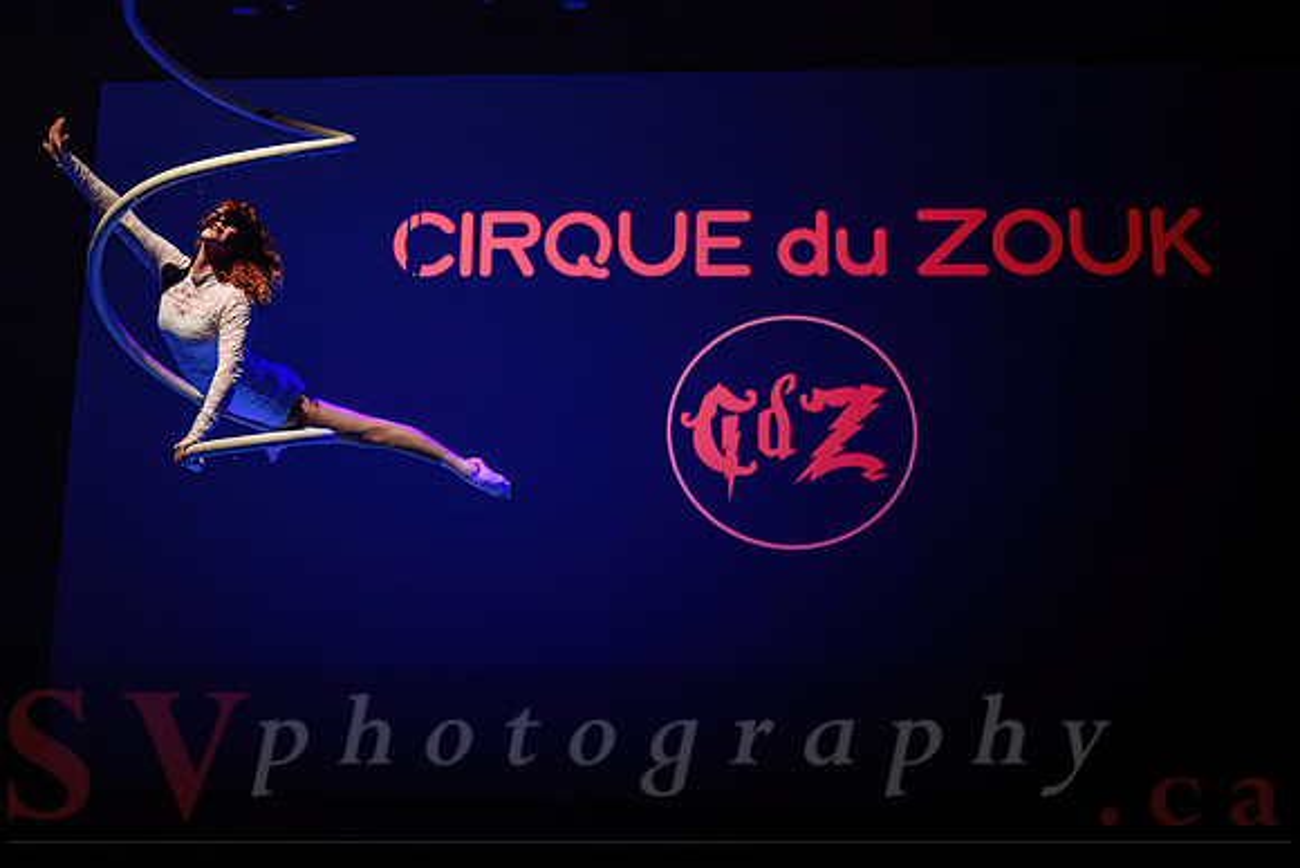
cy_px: 359
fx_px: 1864
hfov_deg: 38.3
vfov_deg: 26.2
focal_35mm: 52
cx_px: 538
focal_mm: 44
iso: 1600
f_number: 3.2
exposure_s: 1/160
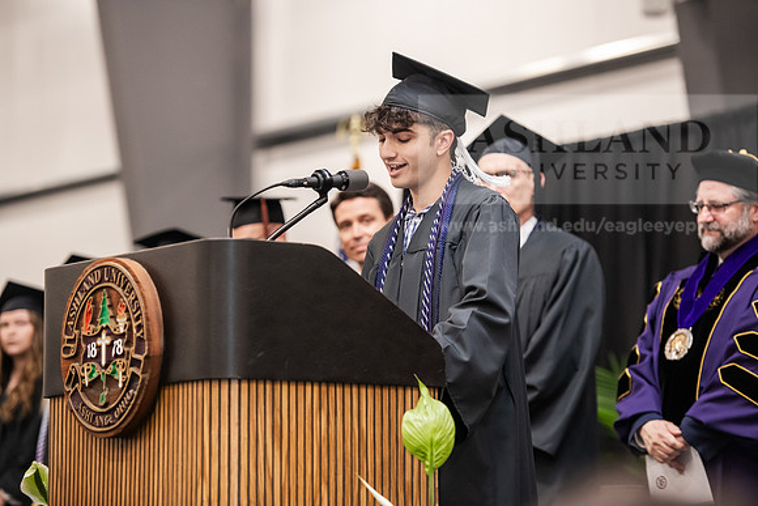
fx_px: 2843
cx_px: 379
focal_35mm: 135
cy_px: 253
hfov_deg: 15.2
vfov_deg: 10.2
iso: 3200
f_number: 3.2
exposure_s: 1/200
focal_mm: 135
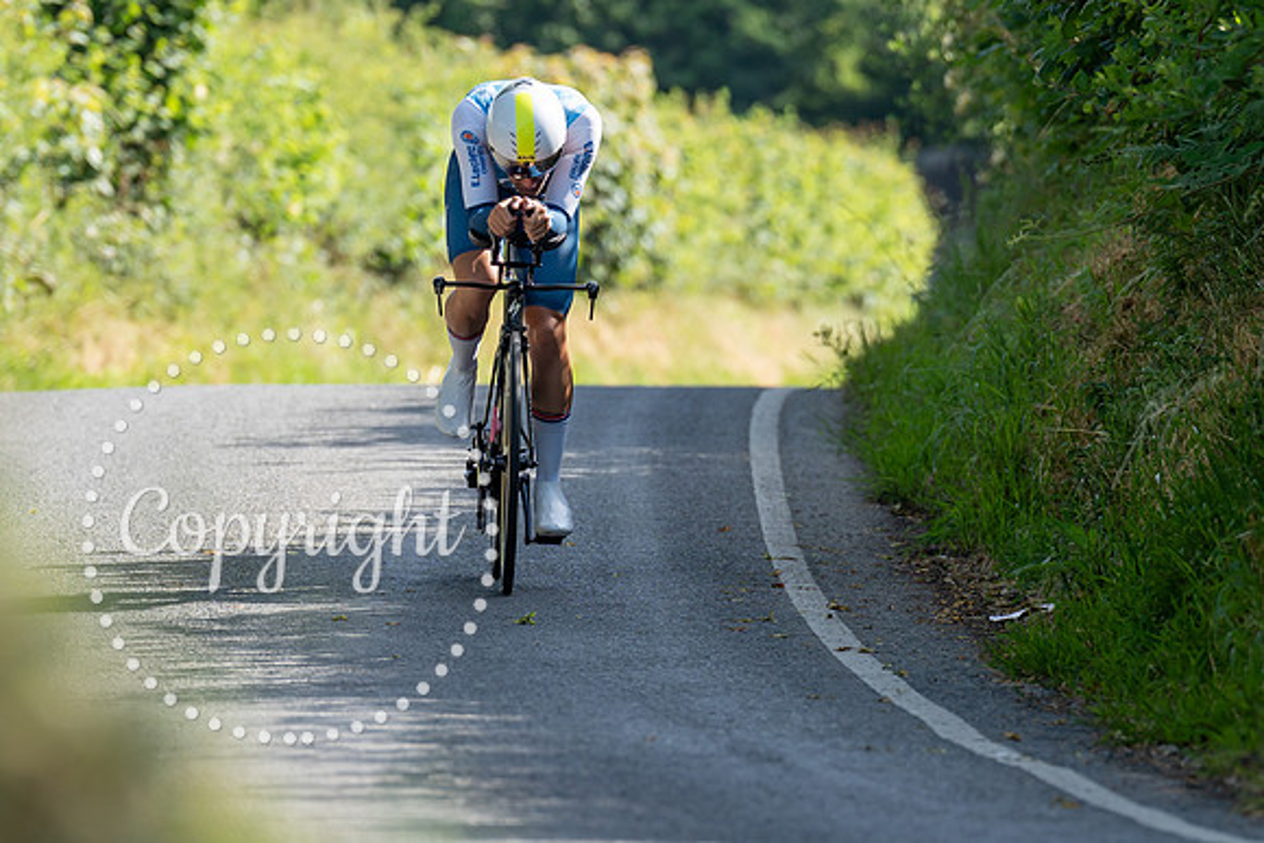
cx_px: 506
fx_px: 14729
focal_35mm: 419
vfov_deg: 3.3
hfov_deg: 4.9
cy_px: 458
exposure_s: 1/1000
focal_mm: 200
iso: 200
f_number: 3.5
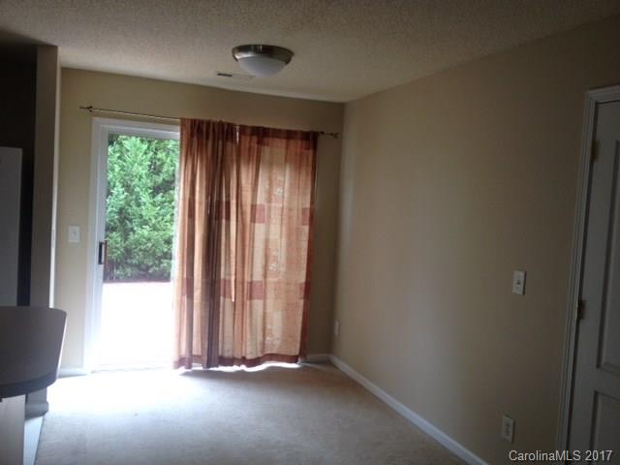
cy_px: 232
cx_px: 310
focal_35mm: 35
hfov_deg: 52.6
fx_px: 627
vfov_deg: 40.7
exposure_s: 1/60
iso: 64
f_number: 2.4
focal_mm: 4.28
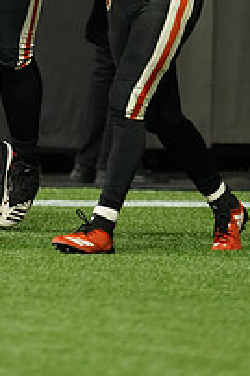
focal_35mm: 1716
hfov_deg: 0.8
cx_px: -56
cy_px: -144
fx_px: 17904
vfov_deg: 1.2
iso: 5000
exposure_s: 1/1600
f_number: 4
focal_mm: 600
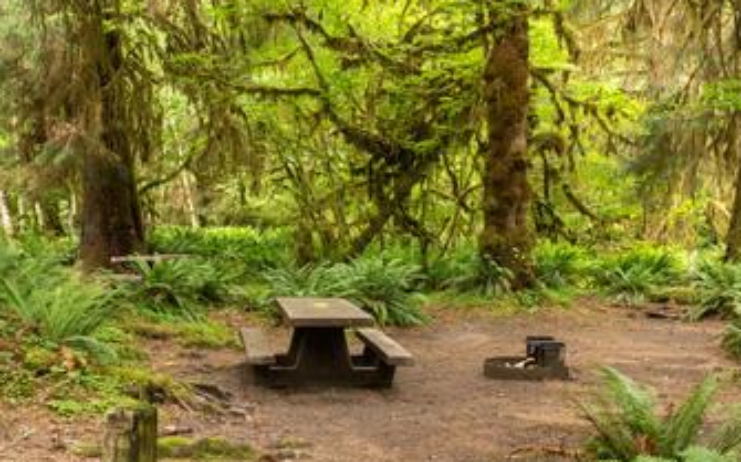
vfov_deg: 23.9
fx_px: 1090
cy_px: 261
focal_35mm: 54
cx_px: 373
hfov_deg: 37.5
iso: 1250
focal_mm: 25
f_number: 3.2
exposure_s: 1/125
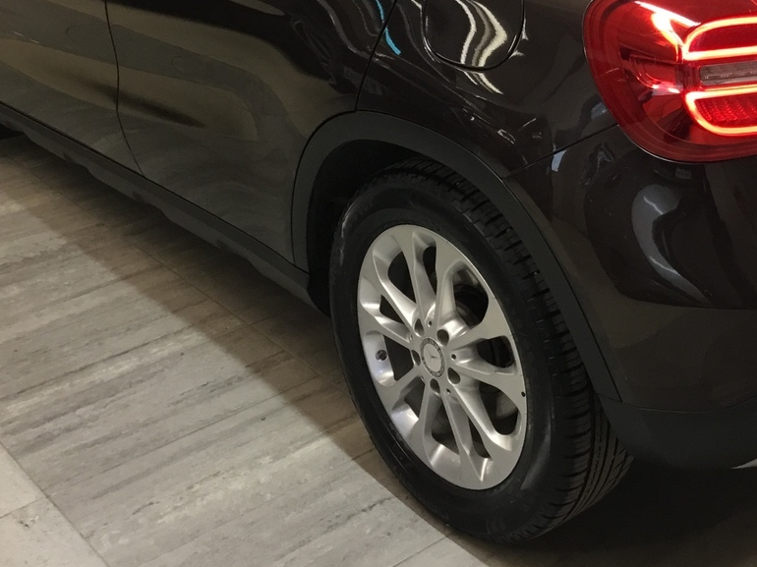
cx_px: 527
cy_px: 63
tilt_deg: -17.6
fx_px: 1268
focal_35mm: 58
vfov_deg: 24.5
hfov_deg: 32.9
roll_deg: +2.0
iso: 100
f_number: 2.4
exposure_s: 1/33
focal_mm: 3.3
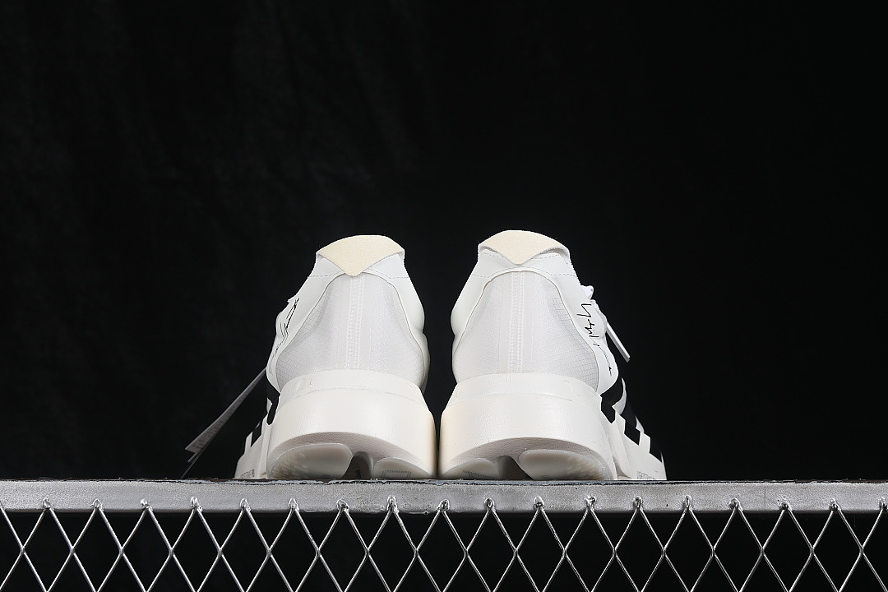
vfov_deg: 18.2
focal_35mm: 75
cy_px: 296
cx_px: 444
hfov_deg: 27.0
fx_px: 1850
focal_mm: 50
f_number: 8
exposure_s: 1/80
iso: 160
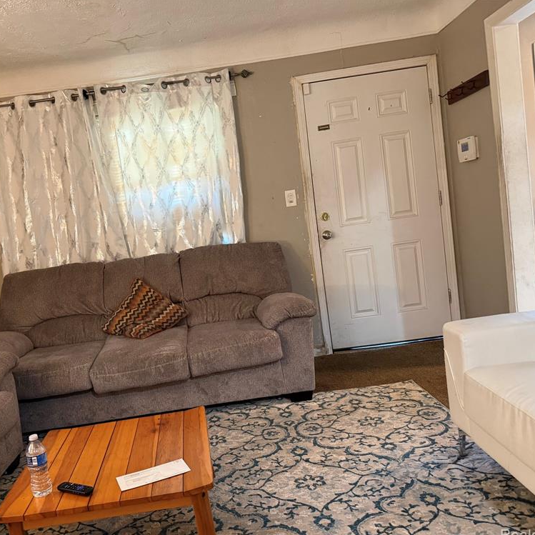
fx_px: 507
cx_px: 207
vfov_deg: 55.6
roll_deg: +7.7
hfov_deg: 55.1
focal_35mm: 29
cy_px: 272
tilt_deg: -5.5
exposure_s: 1/60
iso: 500
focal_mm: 6.76
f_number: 1.78
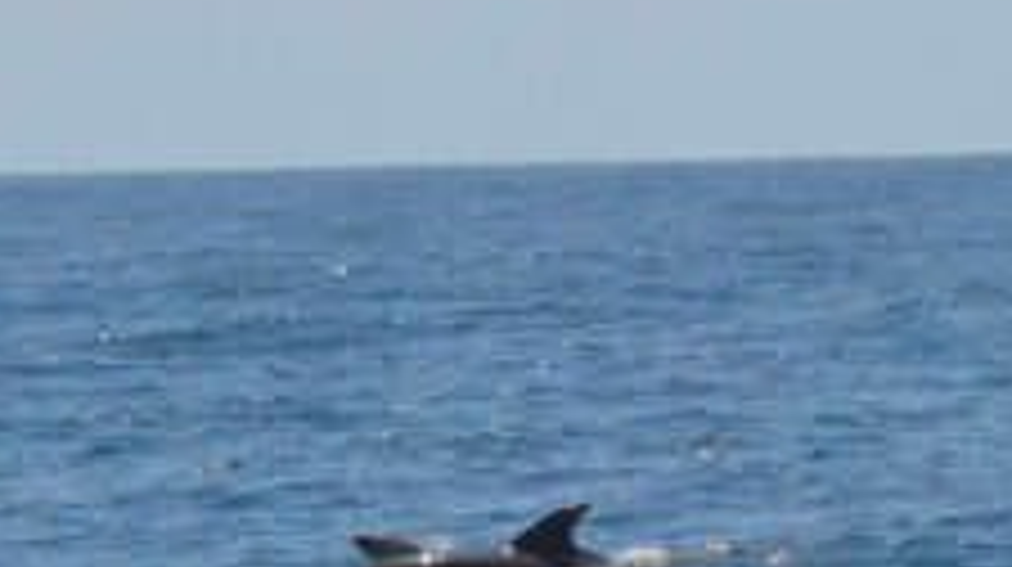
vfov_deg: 2.4
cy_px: 238
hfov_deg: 4.3
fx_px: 13430
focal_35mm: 501
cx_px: 1930
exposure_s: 1/1600
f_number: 7.1
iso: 400
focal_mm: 70
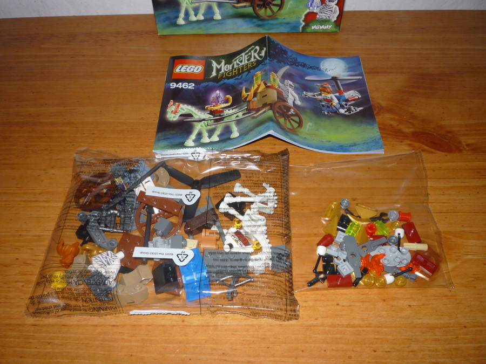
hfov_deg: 56.8
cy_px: 182
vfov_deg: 44.2
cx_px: 243
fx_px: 449
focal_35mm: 32
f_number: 3.3
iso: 100
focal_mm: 5.2
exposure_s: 1/30
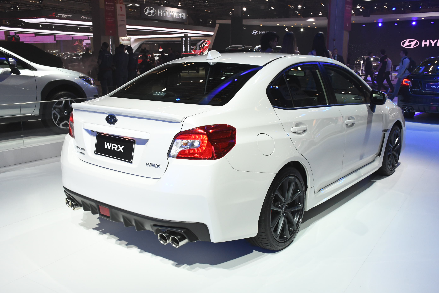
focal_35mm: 34
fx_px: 415
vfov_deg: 38.9
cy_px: 146
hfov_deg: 55.8
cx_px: 220
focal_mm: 23
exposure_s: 1/100
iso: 2000
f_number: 11
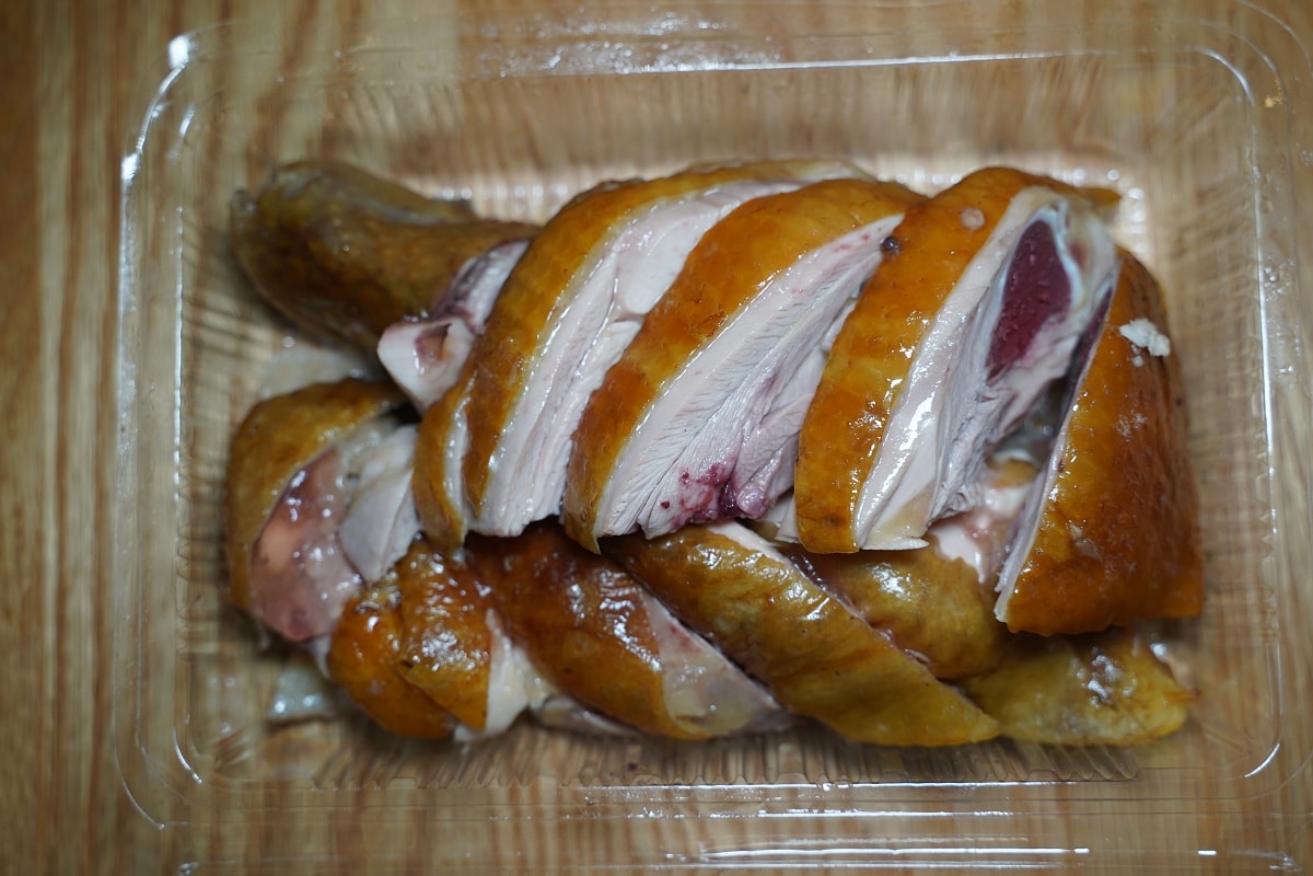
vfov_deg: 29.2
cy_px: 438
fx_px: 1678
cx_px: 656
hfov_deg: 42.7
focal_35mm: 46
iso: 250
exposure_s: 1/60
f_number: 4
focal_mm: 46
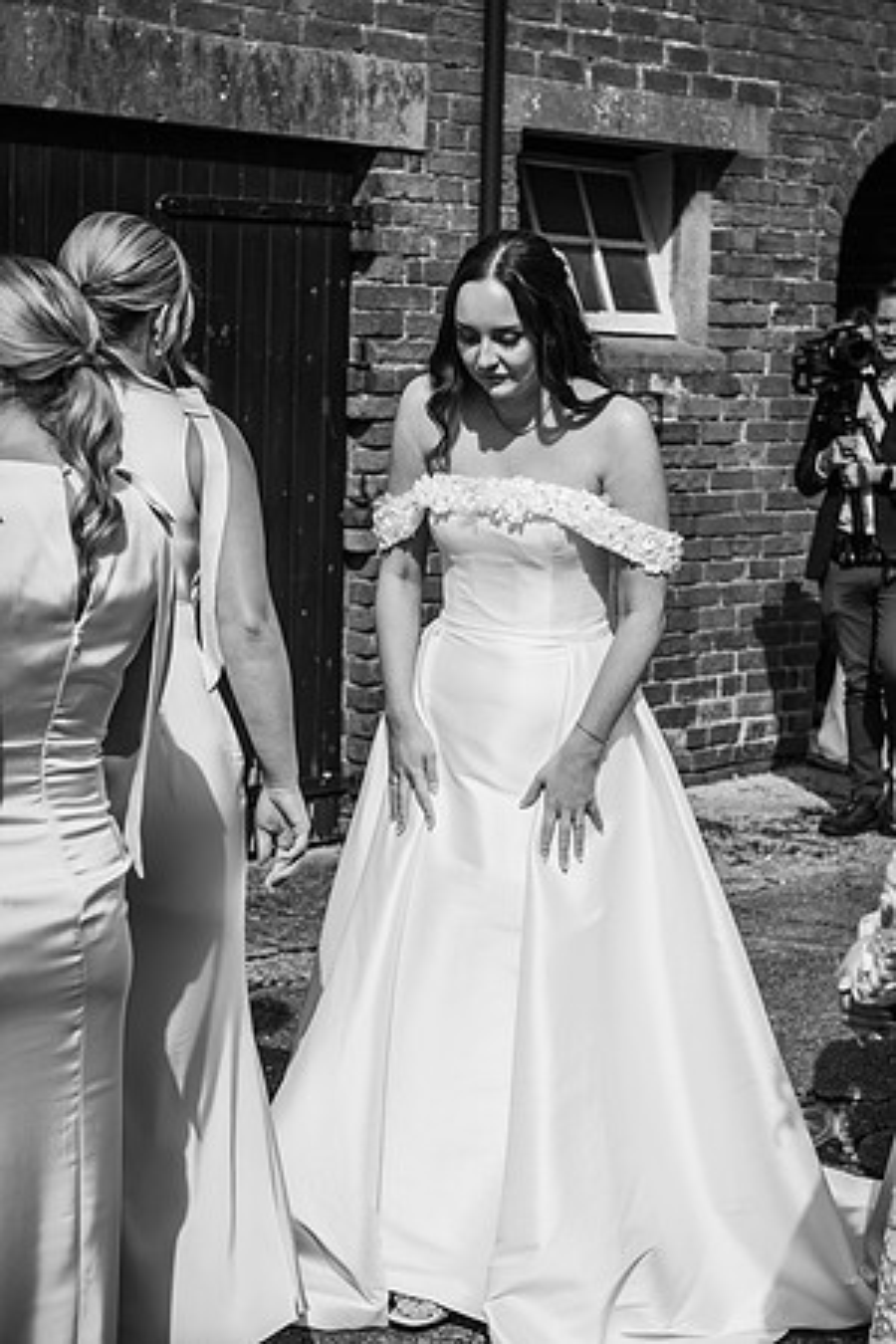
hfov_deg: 19.5
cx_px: 448
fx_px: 2613
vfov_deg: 28.8
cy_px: 672
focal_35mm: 70
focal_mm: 70
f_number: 5.6
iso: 64
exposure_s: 1/800
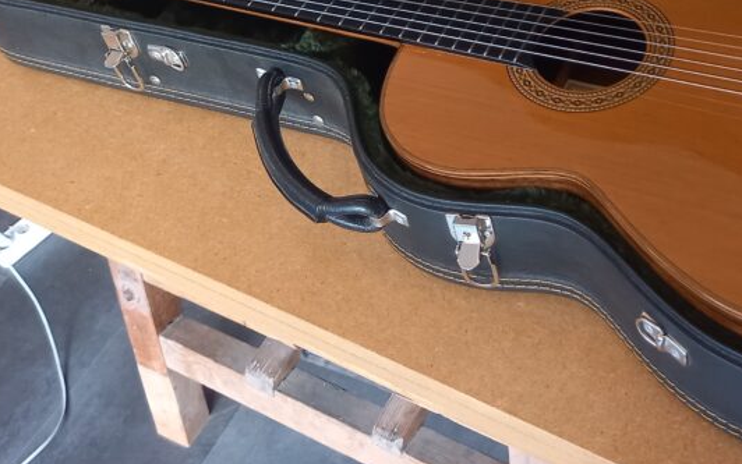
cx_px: 523
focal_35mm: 51
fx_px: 1032
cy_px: -67
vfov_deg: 23.5
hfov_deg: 38.9
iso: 320
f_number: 1.8
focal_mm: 4.65
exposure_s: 1/33.3
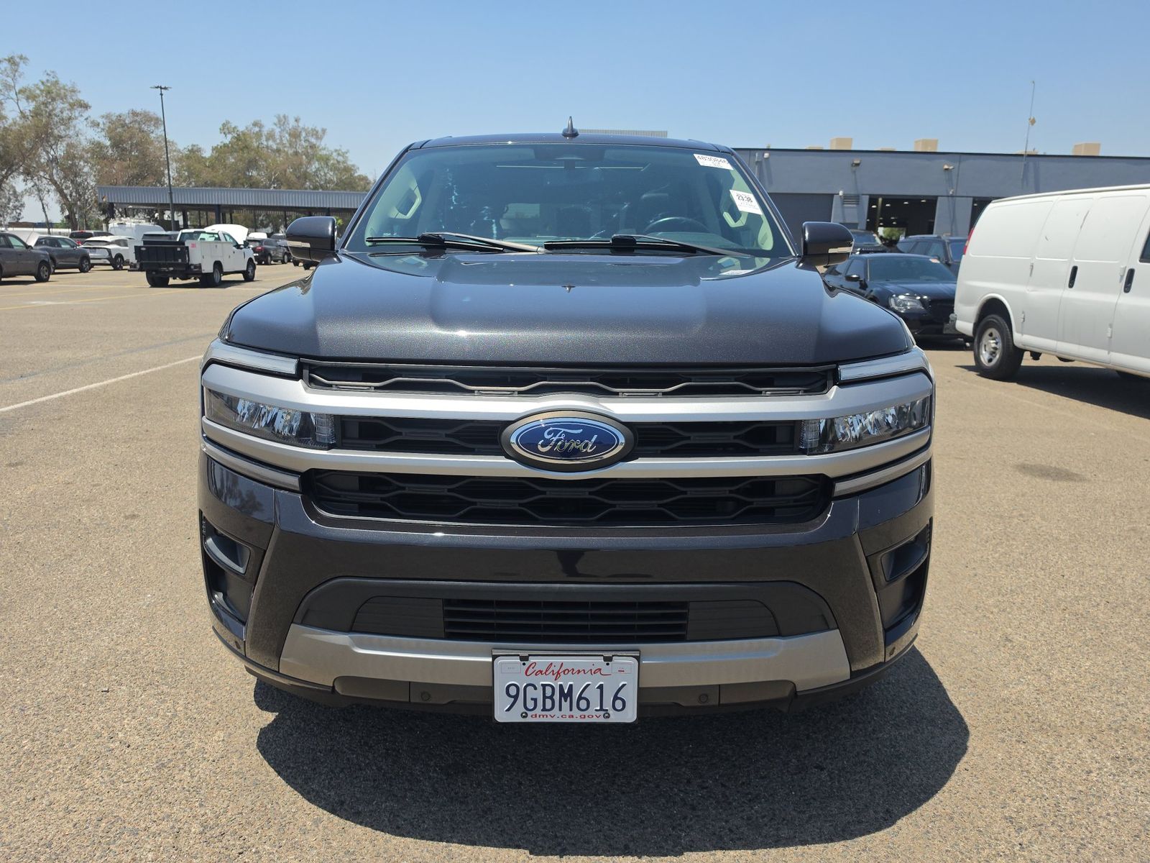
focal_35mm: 23
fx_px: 764
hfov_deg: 73.9
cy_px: 432
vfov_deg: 58.9
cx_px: 575
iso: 65
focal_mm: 6.5
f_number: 1.4
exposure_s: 1/5775
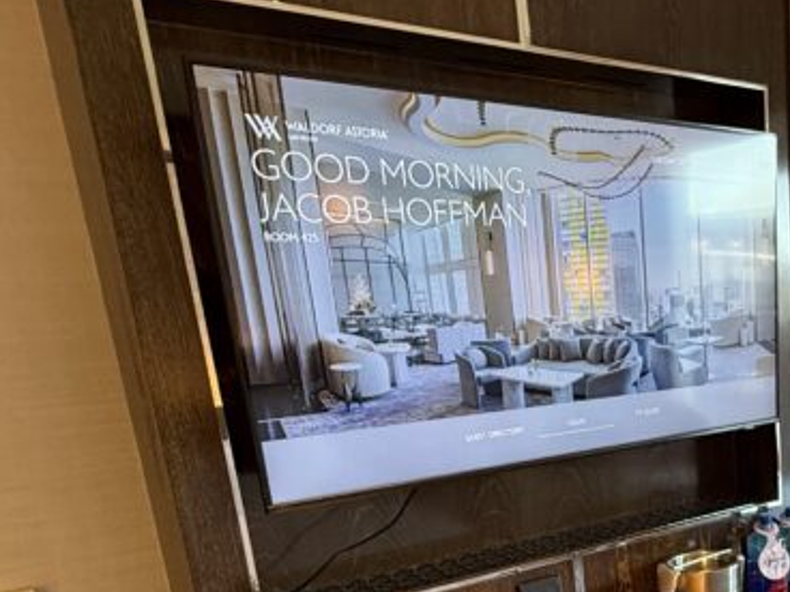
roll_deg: +1.4
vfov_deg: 34.8
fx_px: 890
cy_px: 528
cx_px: 786
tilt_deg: -14.5
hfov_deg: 41.7
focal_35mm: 39
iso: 250
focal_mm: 2.22
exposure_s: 1/60
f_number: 2.2
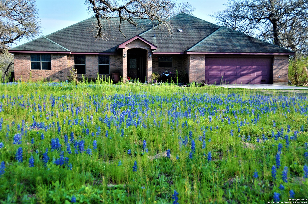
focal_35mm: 46
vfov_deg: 28.9
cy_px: 102
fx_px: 397
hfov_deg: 42.4
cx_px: 154
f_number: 4
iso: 400
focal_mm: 31
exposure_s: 1/1250
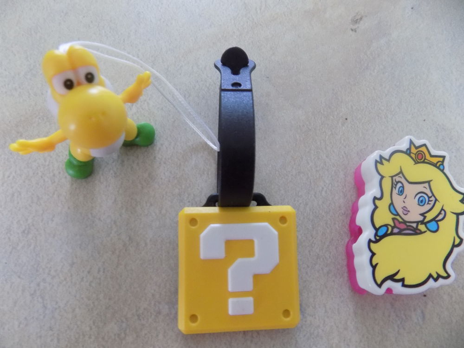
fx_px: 308
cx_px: 232
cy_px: 174
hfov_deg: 73.9
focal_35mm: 23
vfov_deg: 58.9
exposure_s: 1/13
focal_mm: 4
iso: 400
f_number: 3.1
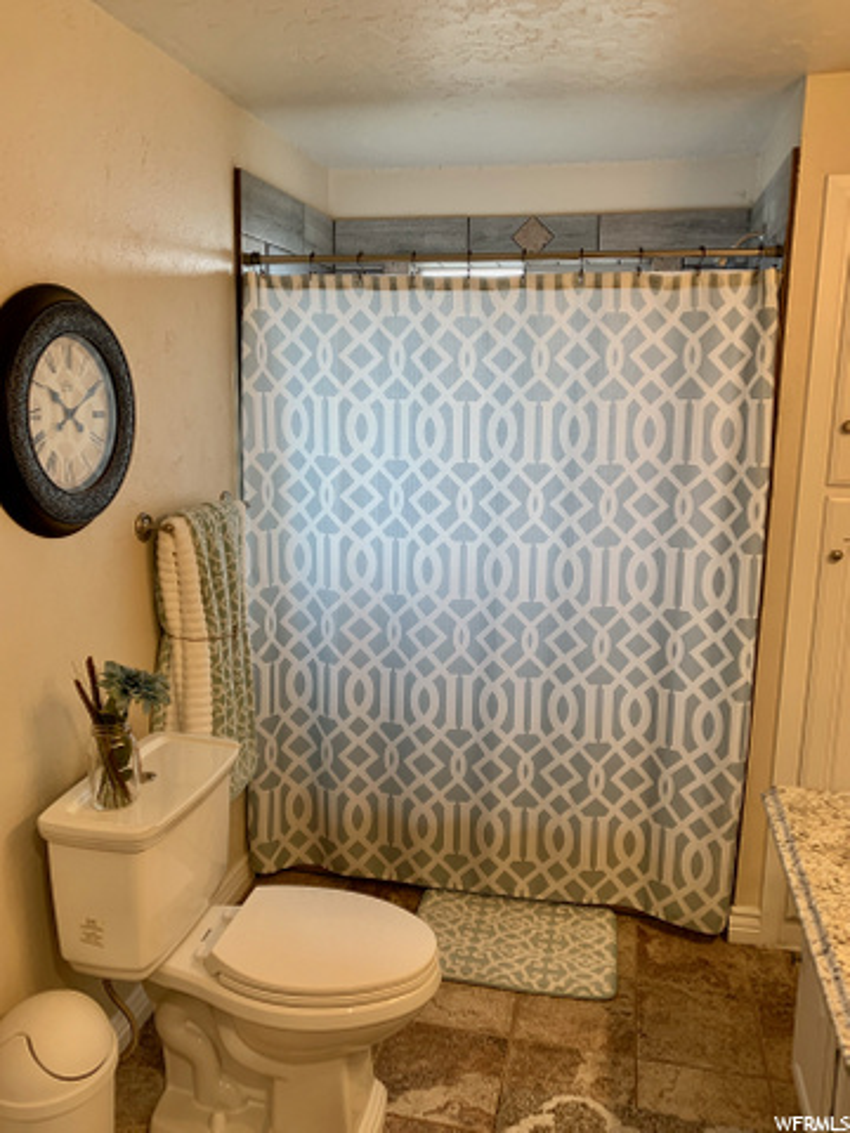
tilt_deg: -10.2
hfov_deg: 53.1
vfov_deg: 67.3
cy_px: 566
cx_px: 425
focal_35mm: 26
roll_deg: -2.8
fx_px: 851
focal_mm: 4.25
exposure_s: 1/60
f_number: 1.8
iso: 64
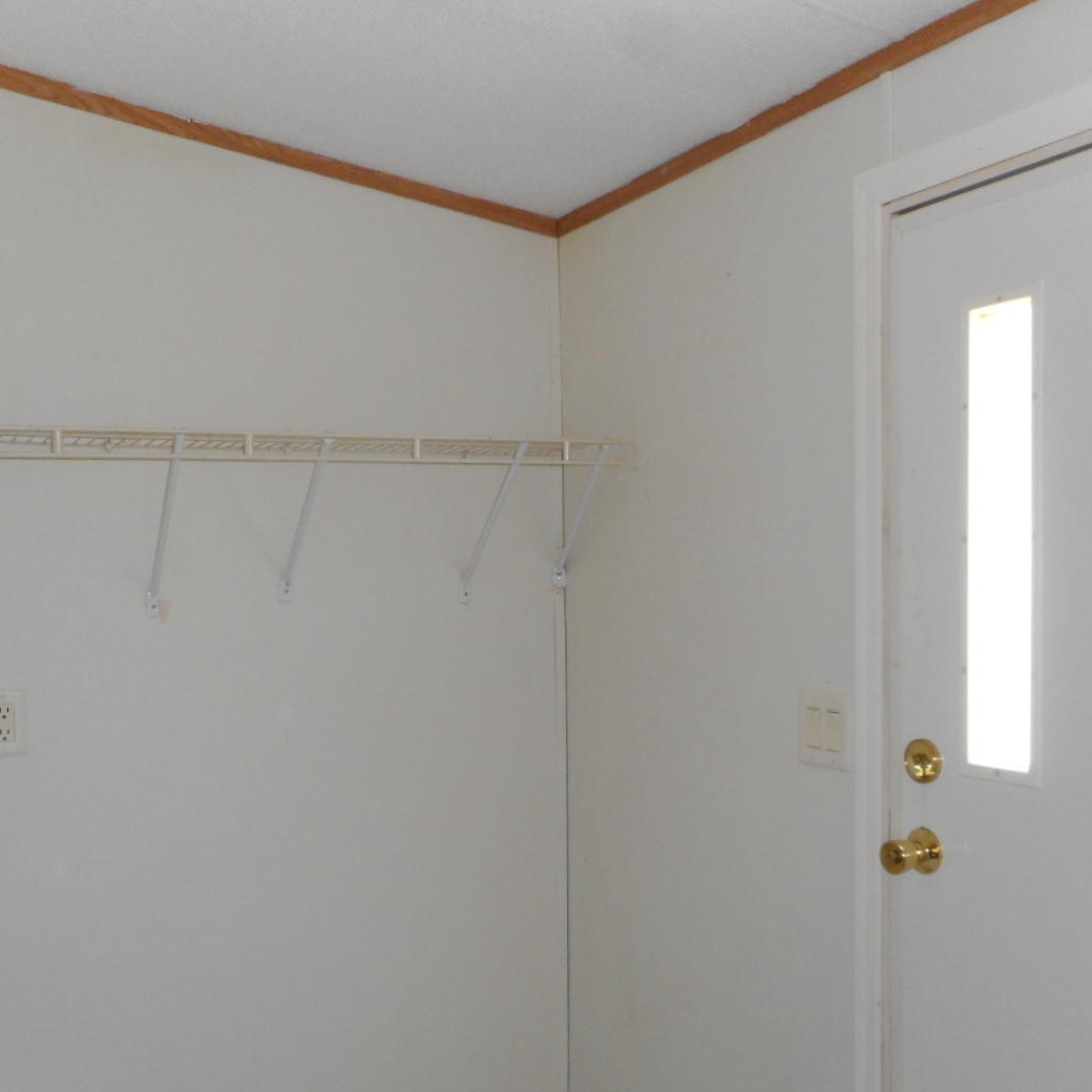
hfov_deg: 48.4
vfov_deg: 48.3
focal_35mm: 34
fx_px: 1213
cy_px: 629
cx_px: 525
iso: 200
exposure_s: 1/25
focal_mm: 4.5
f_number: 3.7
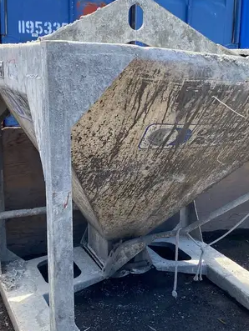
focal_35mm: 48
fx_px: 460
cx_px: 111
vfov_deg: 39.6
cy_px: 162
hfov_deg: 30.3
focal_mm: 4.25
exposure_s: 1/673
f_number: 1.8
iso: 32
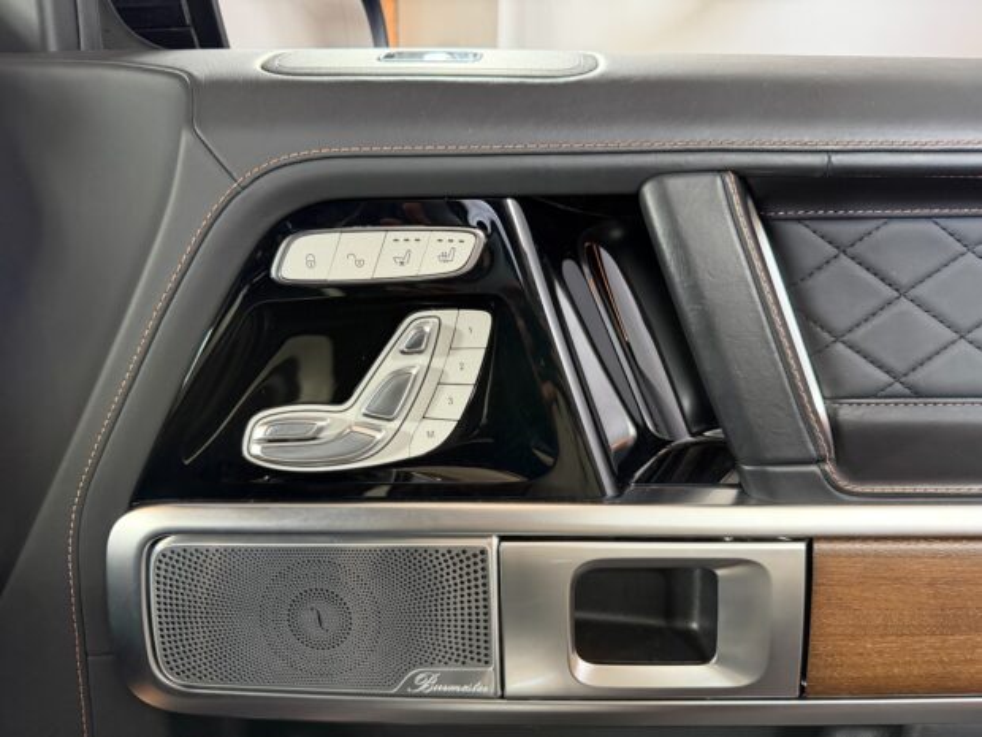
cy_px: 368
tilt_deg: -14.3
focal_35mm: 24
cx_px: 491
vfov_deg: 56.8
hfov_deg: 71.6
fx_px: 681
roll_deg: -2.0
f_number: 1.78
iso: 800
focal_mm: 6.76
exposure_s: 1/50
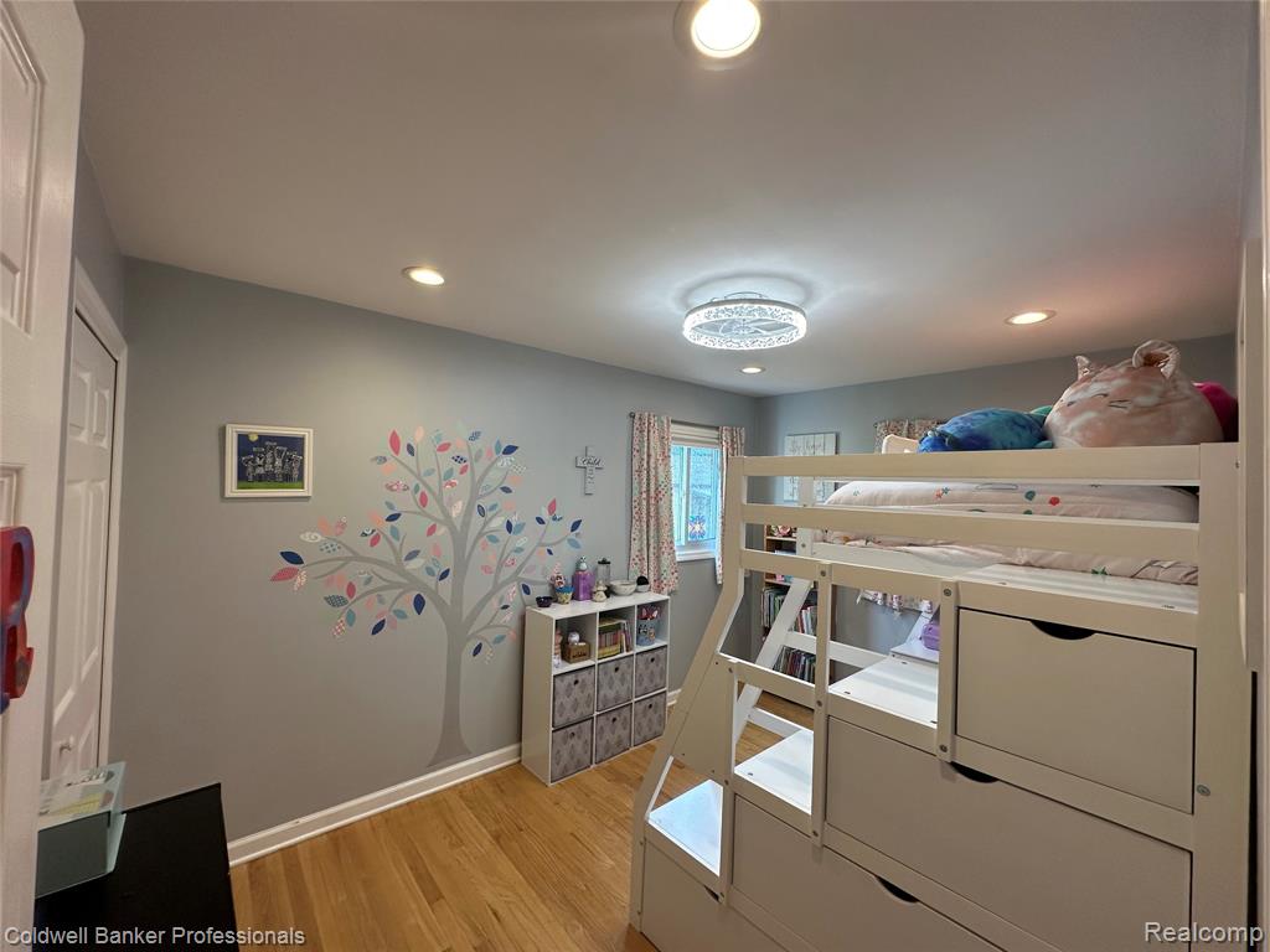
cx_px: 635
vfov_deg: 85.7
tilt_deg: +1.9
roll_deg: -2.3
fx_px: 514
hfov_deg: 102.1
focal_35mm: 14
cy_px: 476
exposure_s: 1/120
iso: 100
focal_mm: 2.22
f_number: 2.2
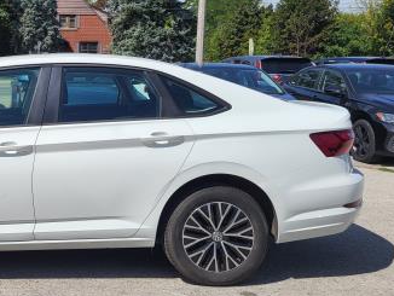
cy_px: 106
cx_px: 19
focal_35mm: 51
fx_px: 581
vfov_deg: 28.5
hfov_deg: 34.7
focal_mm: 5.4
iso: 40
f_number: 1.8
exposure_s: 1/4199
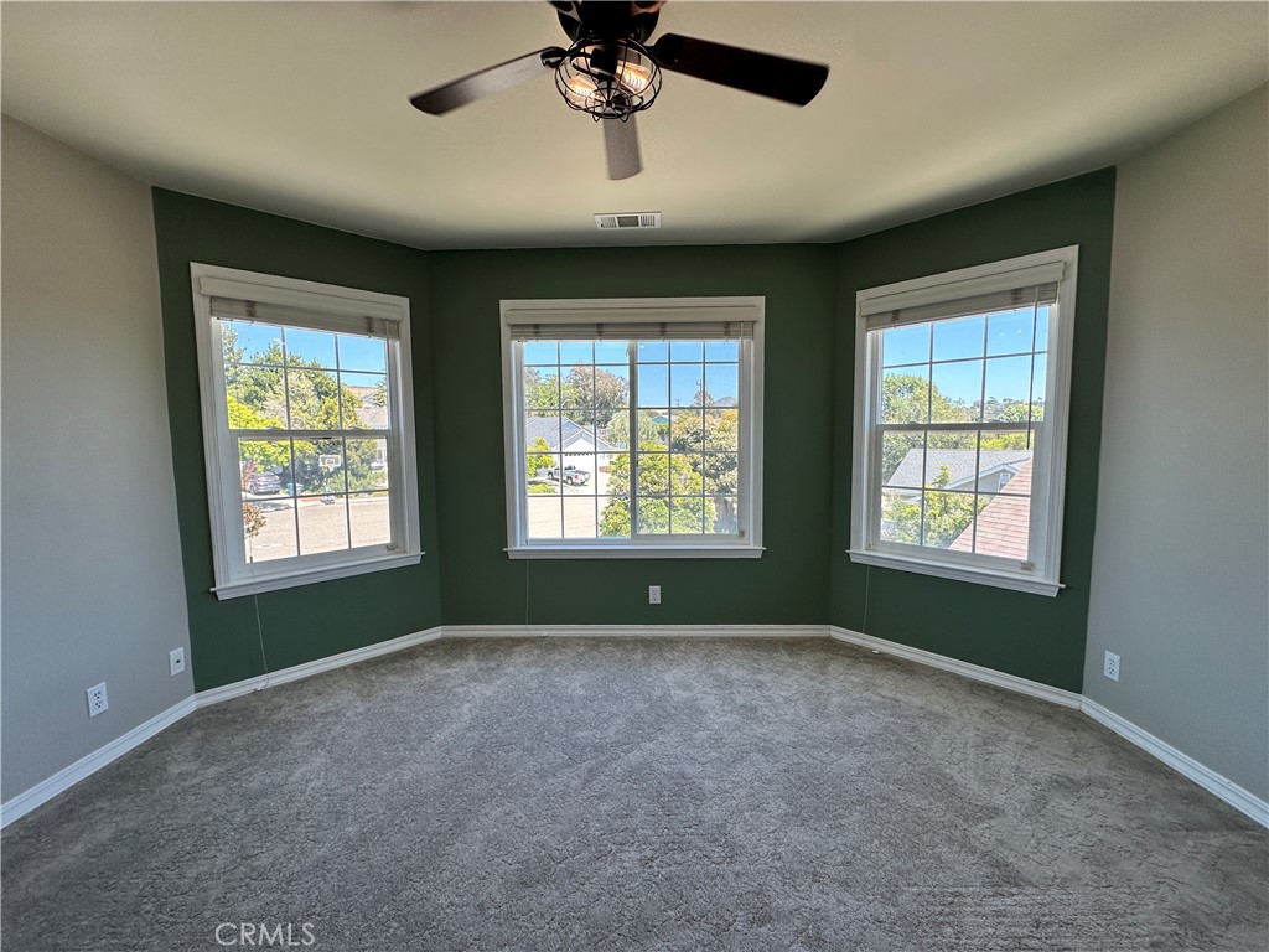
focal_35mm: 14
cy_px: 476
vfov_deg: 85.7
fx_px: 513
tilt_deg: -4.3
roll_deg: +0.5
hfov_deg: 102.1
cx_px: 634
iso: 40
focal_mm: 2.22
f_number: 2.2
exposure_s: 1/250
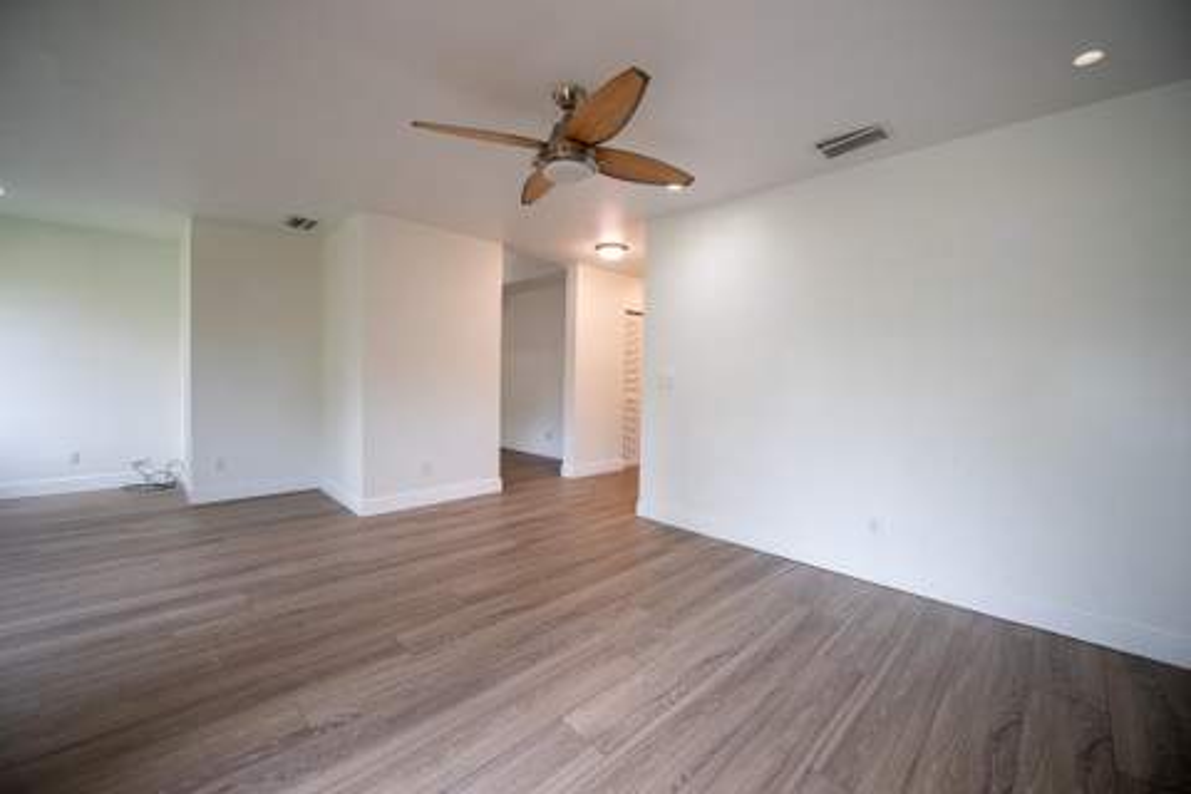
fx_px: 463
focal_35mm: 14
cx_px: 596
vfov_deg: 81.2
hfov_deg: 104.3
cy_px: 397
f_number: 4
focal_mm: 14
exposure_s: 1/80
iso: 640
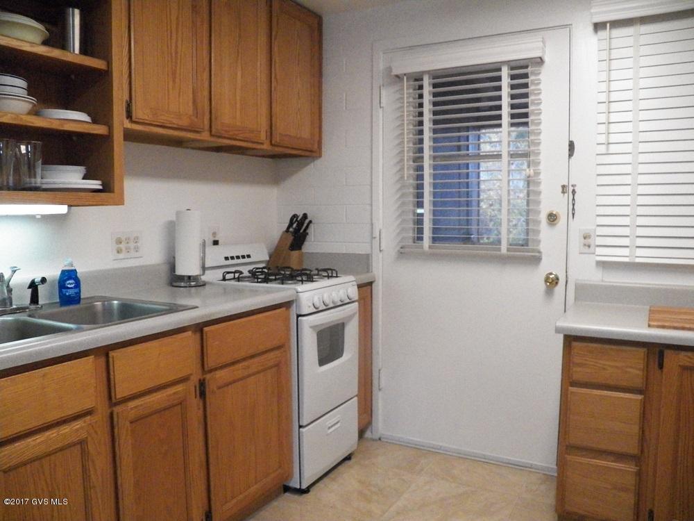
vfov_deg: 49.7
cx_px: 347
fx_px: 561
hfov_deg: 63.4
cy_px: 260
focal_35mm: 28
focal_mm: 4.9
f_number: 2.8
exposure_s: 1/400
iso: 1600
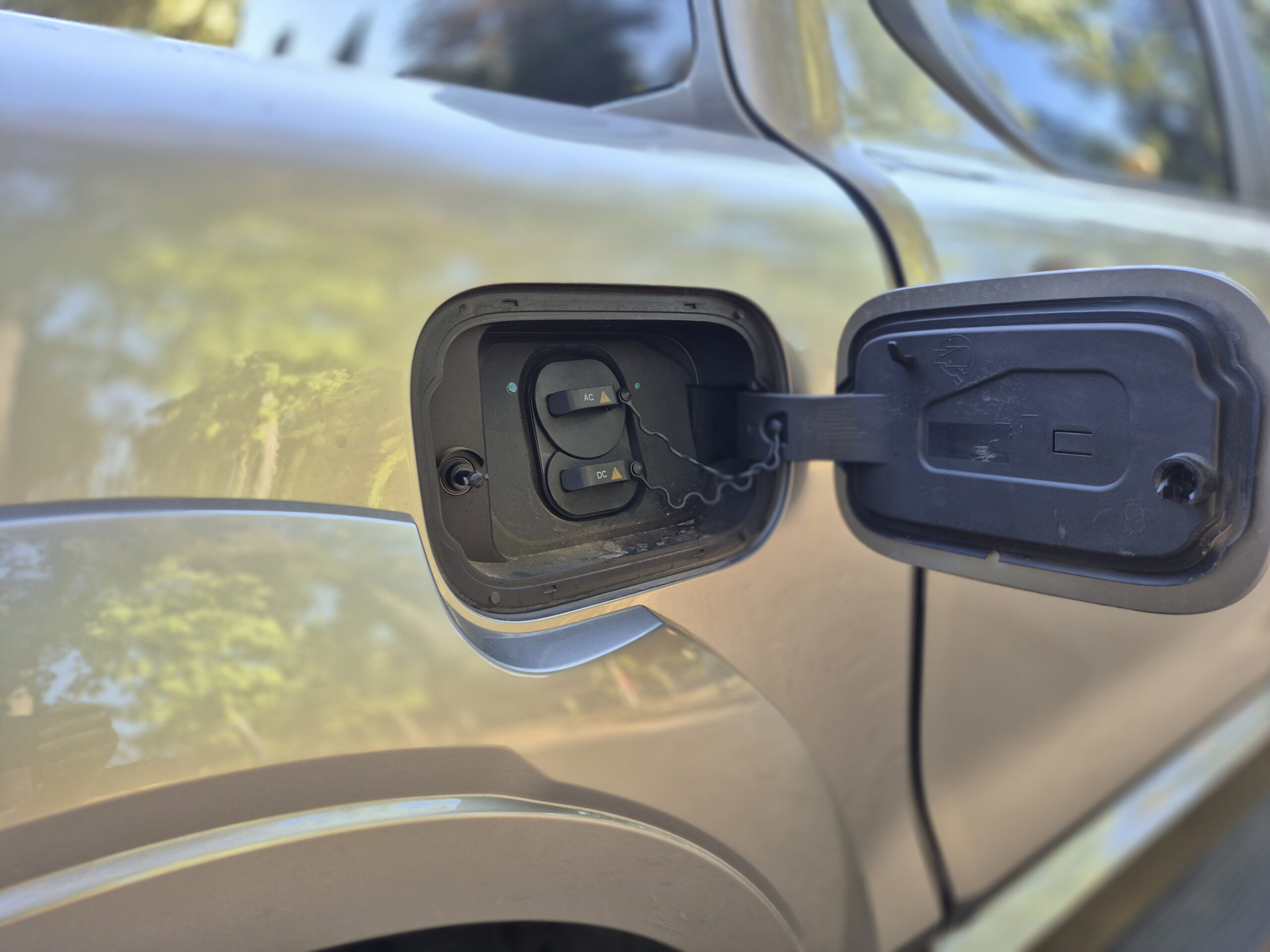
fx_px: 844
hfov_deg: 73.9
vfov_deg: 58.9
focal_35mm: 23
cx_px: 635
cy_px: 476
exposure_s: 1/100
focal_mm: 5.4
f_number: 1.8
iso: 40
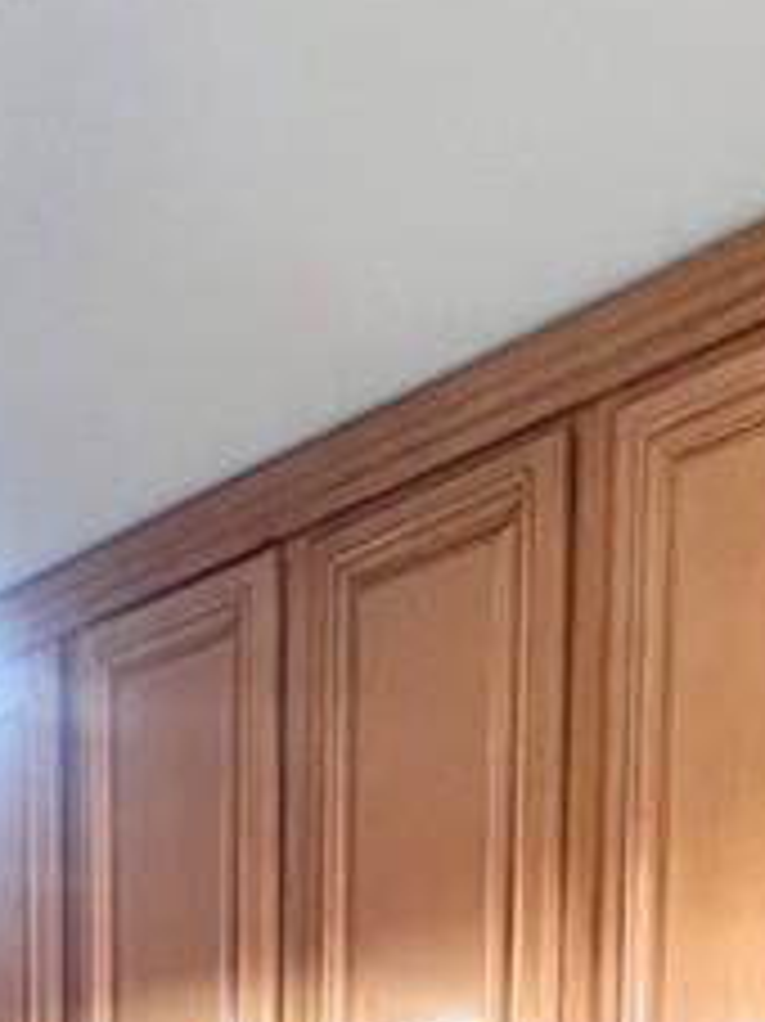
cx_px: 688
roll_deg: -1.6
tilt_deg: -4.5
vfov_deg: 27.8
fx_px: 1298
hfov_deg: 31.3
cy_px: 1558
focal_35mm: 44
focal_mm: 1.57
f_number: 1.8
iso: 320
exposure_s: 1/60
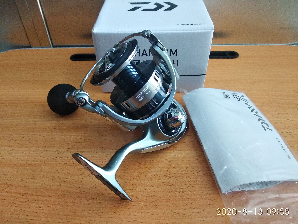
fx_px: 224
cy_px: 112
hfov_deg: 67.3
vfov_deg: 53.1
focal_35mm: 26
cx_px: 149
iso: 1000
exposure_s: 1/33
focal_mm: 3.81
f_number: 2.2
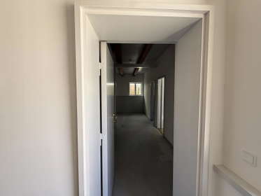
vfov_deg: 85.7
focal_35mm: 14
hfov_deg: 102.0
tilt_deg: -3.2
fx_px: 106
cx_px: 130
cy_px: 98
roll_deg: -0.3
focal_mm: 2.22
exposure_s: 1/99
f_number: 2.2
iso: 64
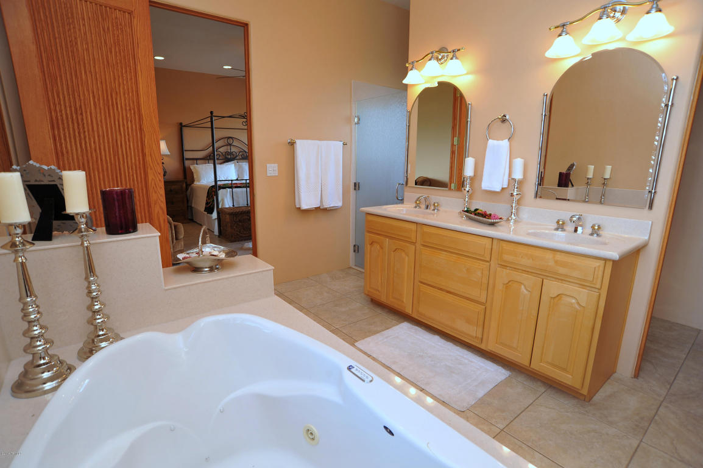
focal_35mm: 18
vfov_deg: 67.3
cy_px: 234
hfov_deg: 90.0
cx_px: 352
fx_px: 351
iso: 320
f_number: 7.1
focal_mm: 18
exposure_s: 1/40
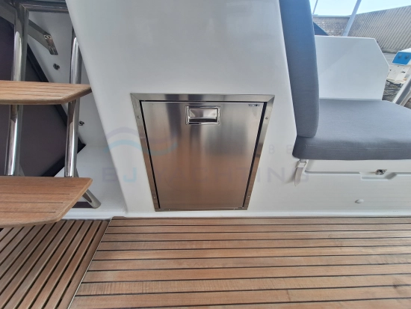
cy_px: 154
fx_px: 154
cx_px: 206
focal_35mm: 13
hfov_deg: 106.2
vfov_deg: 90.0
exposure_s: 1/668
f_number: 2.2
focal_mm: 1.74
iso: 40
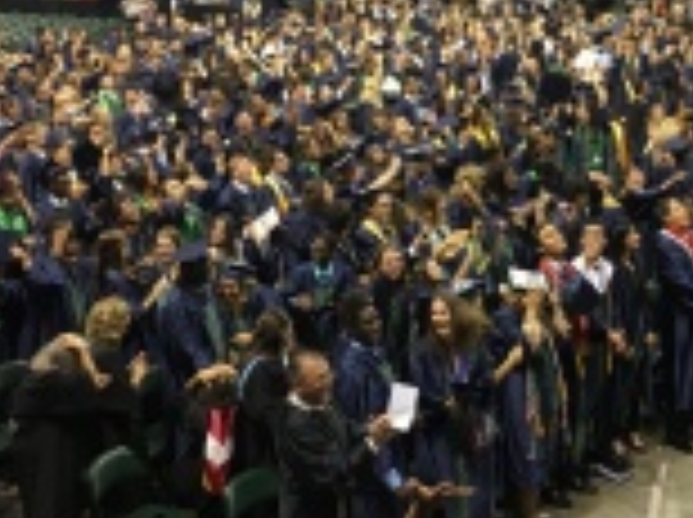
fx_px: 1379
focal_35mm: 69
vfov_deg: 20.6
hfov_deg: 28.0
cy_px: 5
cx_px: 482
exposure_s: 1/30
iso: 64
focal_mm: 4.15
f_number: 2.2
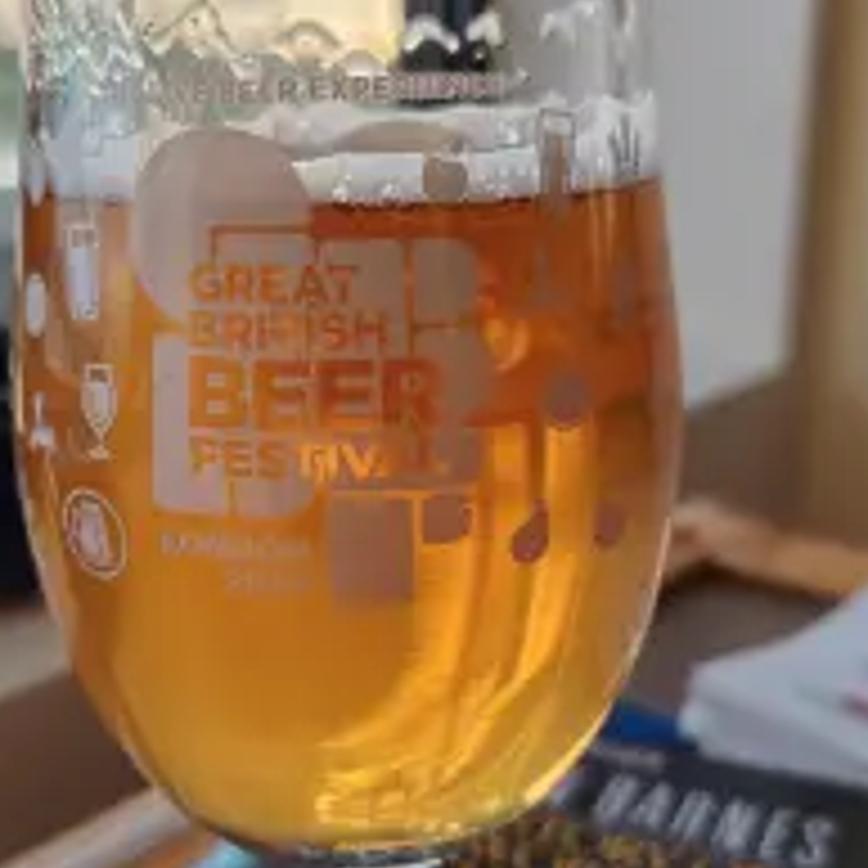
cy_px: 535
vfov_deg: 38.1
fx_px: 1248
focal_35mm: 44
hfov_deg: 38.2
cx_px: 342
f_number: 1.75
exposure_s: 1/100
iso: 170
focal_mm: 5.25
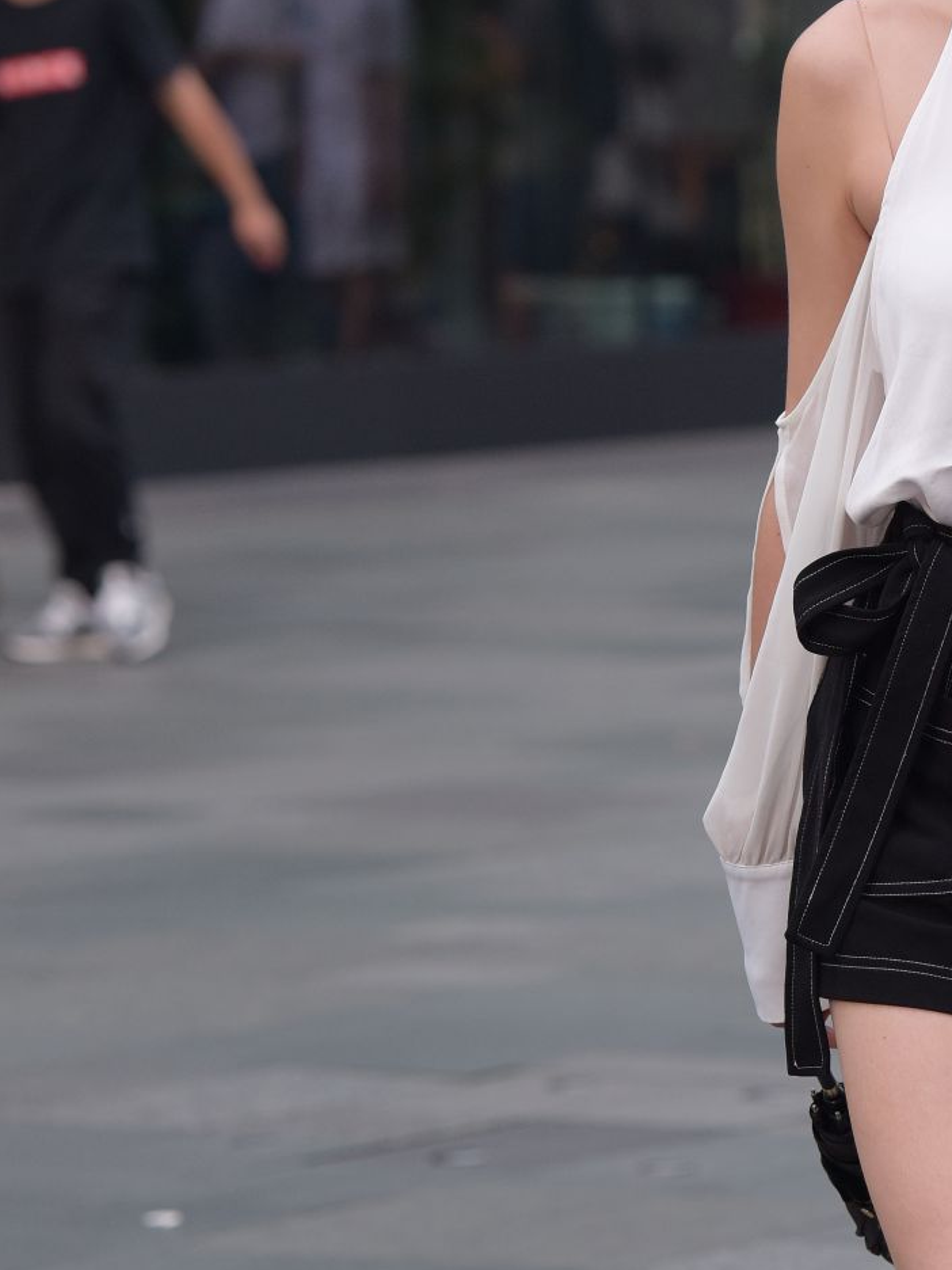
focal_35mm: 262
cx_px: 924
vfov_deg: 7.6
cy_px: 860
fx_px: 9607
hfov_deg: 5.7
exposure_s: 1/800
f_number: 4
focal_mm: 105
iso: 640
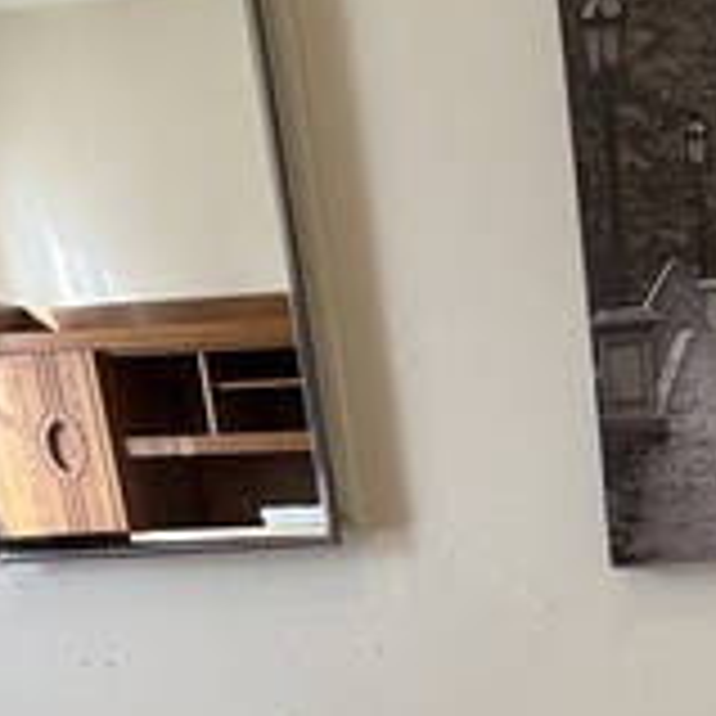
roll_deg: +4.3
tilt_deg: -17.7
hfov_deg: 30.0
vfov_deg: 27.2
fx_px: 1217
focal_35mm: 52
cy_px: 943
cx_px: 752
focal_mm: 2.22
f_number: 2.2
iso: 80
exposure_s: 1/120
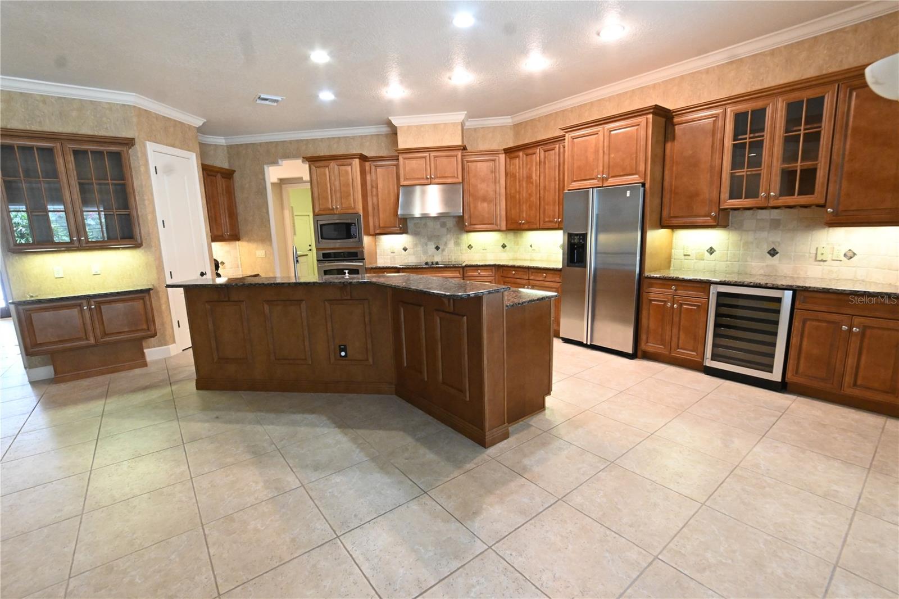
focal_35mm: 15
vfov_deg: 77.3
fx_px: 374
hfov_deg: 100.4
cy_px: 300
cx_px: 450
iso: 4000
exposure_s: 1/40
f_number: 8
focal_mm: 10
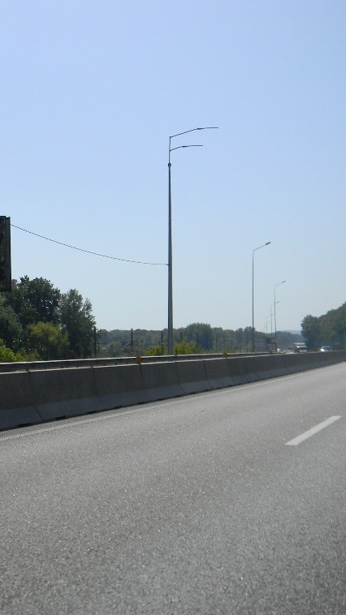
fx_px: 865
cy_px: 308
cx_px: -24
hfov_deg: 21.6
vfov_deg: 39.2
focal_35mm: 53
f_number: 7.4
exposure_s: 1/399
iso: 80
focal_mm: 6.4
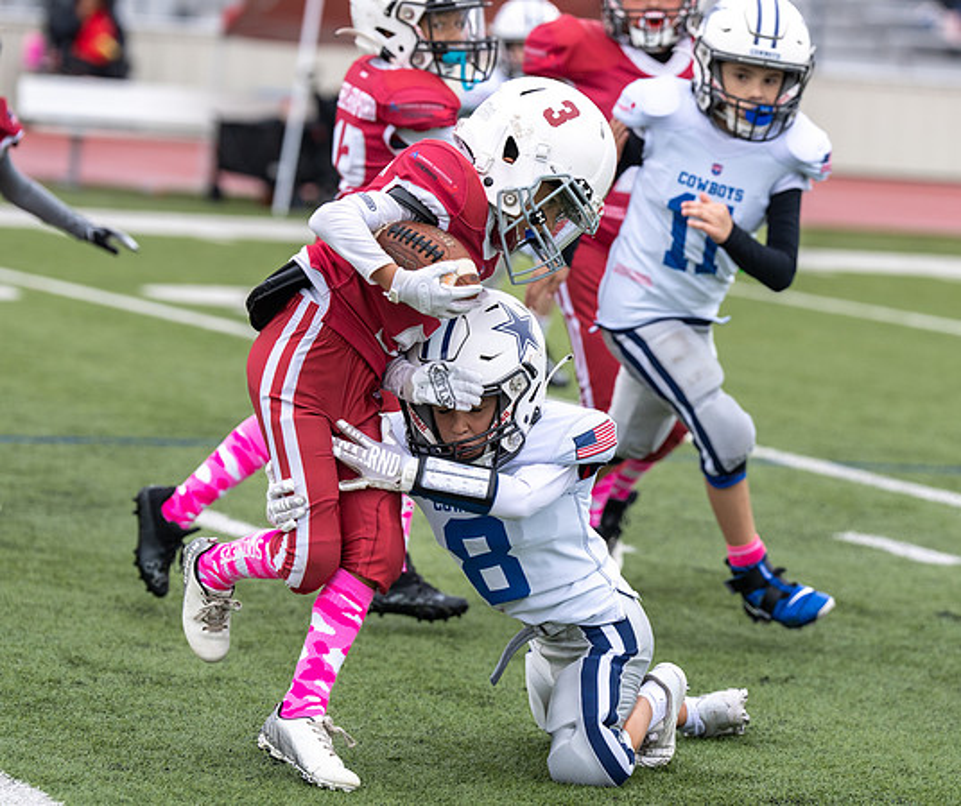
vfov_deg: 8.2
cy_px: 360
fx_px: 5638
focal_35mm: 194
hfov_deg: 9.7
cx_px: 496
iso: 250
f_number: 3.5
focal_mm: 150
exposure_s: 1/1250
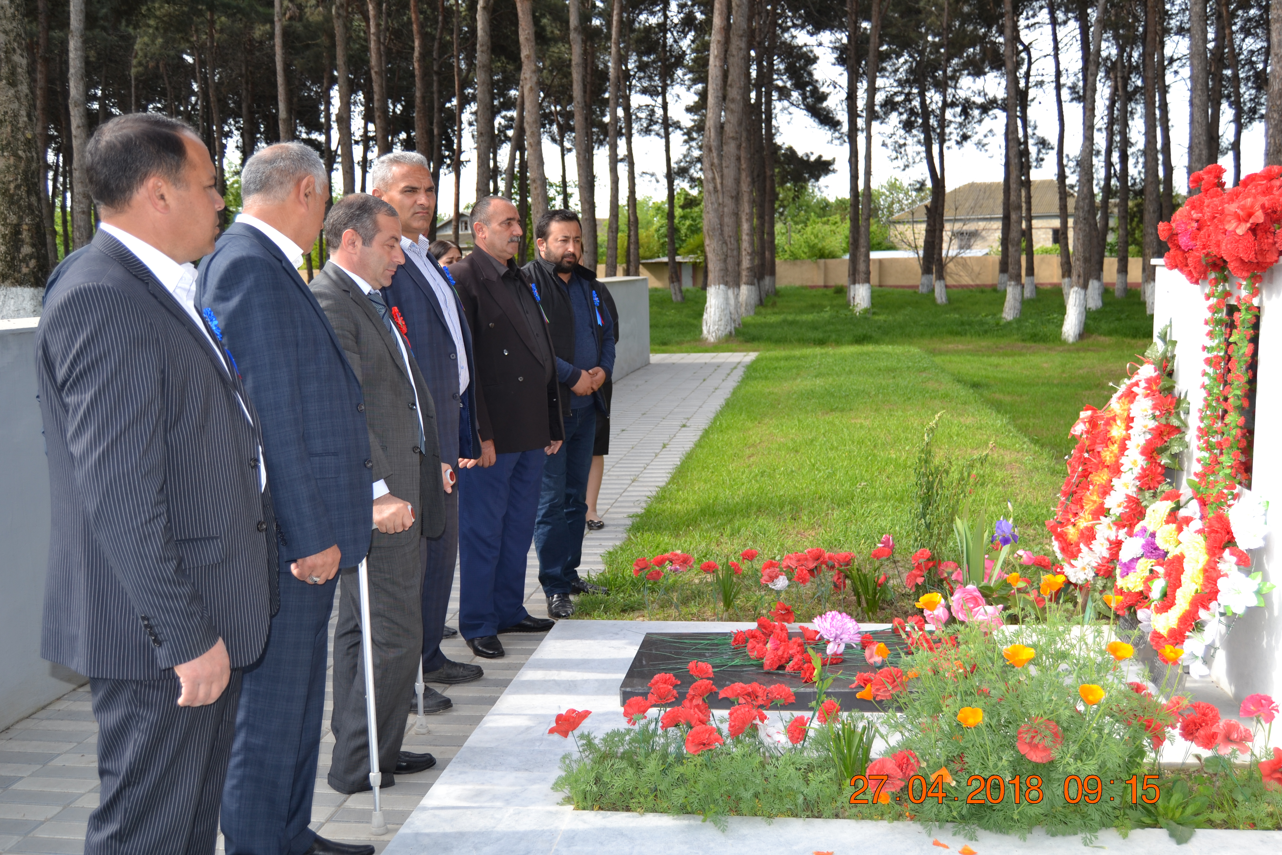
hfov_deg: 55.1
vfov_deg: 38.4
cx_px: 641
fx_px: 1228
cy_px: 428
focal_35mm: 34
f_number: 4
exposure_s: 1/160
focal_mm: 23
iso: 100
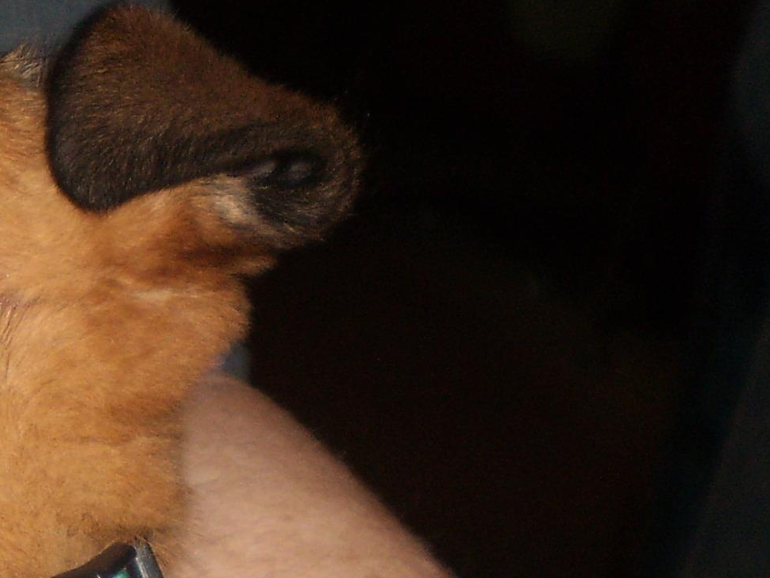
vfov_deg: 15.1
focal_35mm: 95
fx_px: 2114
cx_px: -116
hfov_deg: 19.6
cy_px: 666
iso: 125
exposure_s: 1/30
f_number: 3.1
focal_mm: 6.3
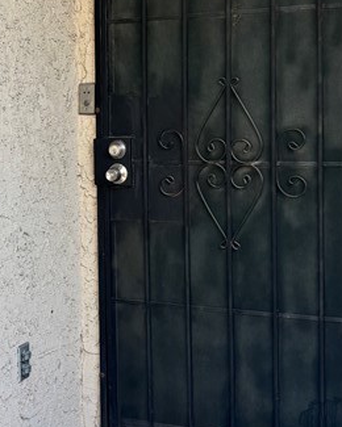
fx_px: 1012
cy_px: 150
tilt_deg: -3.2
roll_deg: +0.7
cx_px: 21
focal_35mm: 80
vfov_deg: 23.8
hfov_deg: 18.8
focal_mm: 5.96
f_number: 1.6
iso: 40
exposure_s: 1/193
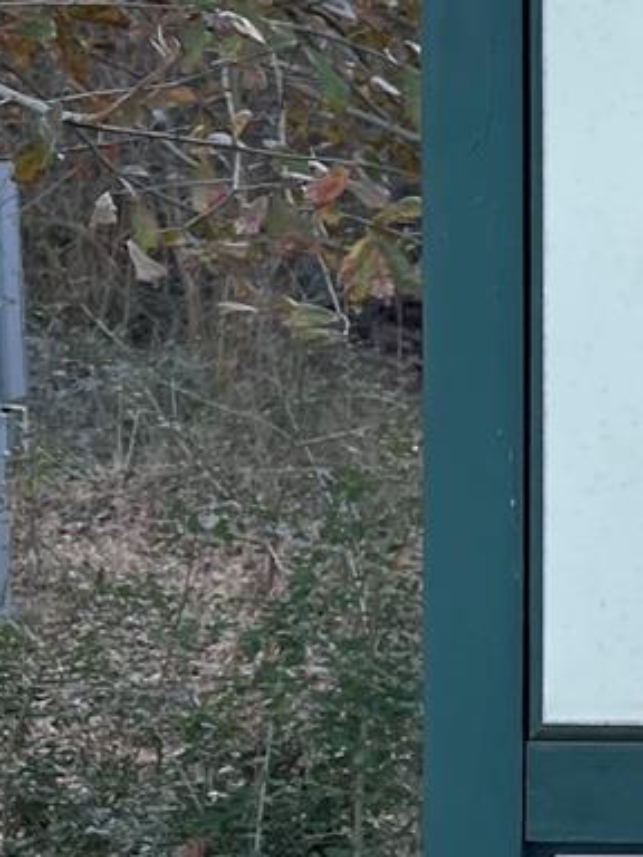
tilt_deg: -6.3
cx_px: 1165
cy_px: 357
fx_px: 2477
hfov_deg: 13.3
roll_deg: -1.6
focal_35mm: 100
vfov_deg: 19.6
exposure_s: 1/236
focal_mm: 5.1
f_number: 1.6
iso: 32
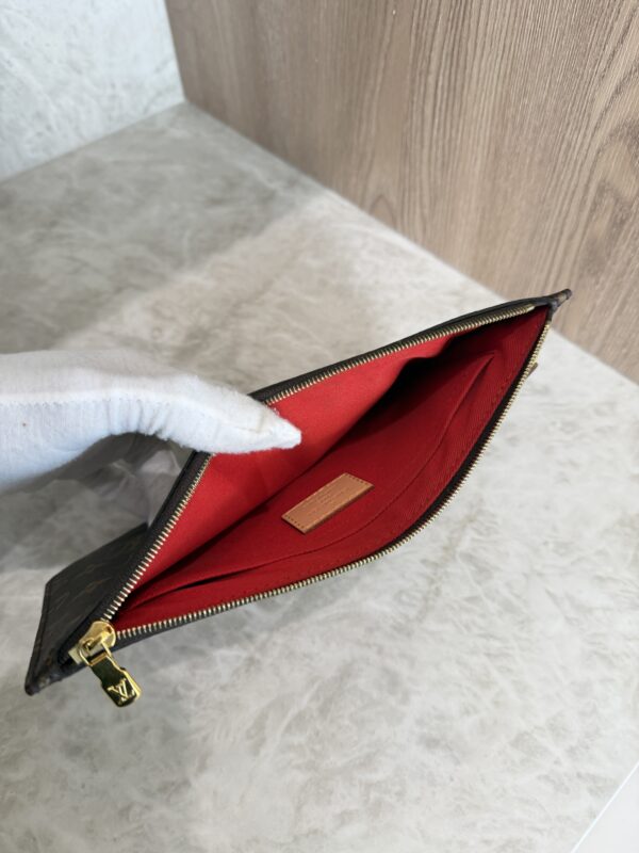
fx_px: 591
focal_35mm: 24
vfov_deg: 71.6
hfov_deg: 56.8
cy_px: 426
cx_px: 320
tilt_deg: -55.1
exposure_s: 1/60
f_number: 1.78
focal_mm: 6.76
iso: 125
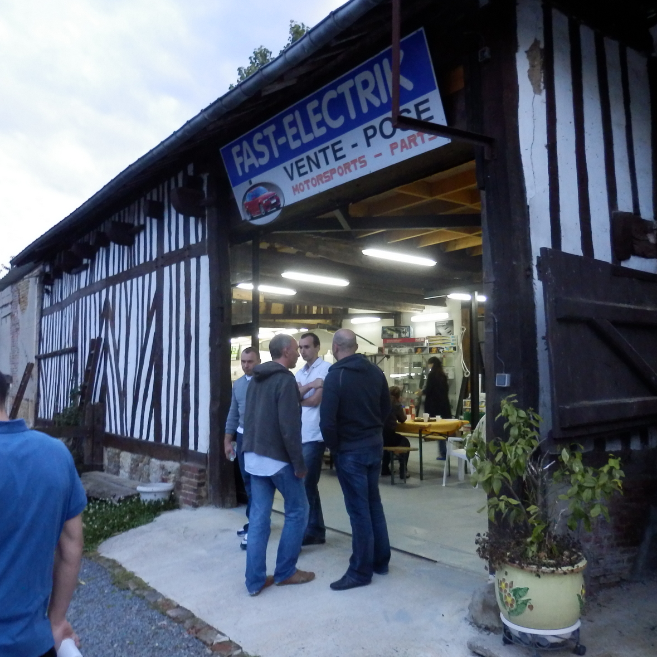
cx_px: 359
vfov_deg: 54.0
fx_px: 644
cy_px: 323
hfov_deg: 54.0
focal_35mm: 30
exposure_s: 1/30
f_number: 3
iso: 640
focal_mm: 4.5
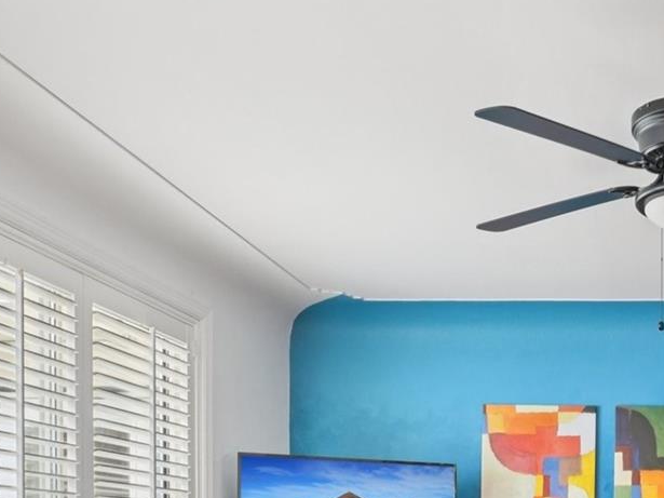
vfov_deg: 28.8
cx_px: 640
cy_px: 562
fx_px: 863
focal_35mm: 45
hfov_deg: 38.1
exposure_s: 1/6
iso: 800
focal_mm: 12
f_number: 8
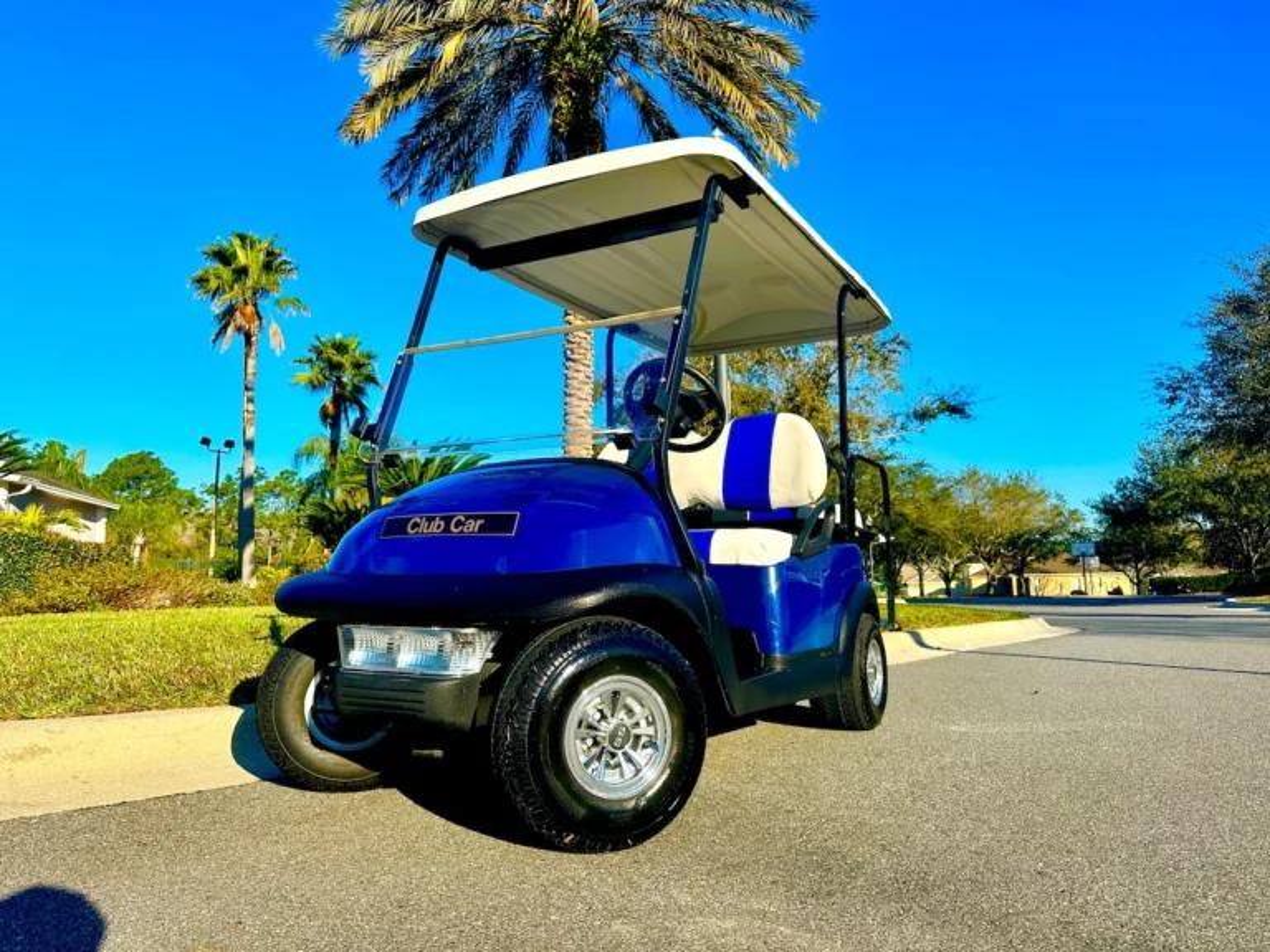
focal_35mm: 24
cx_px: 635
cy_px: 476
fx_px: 881
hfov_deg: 71.6
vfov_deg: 56.8
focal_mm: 6.86
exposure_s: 1/3597
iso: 80
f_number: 1.78
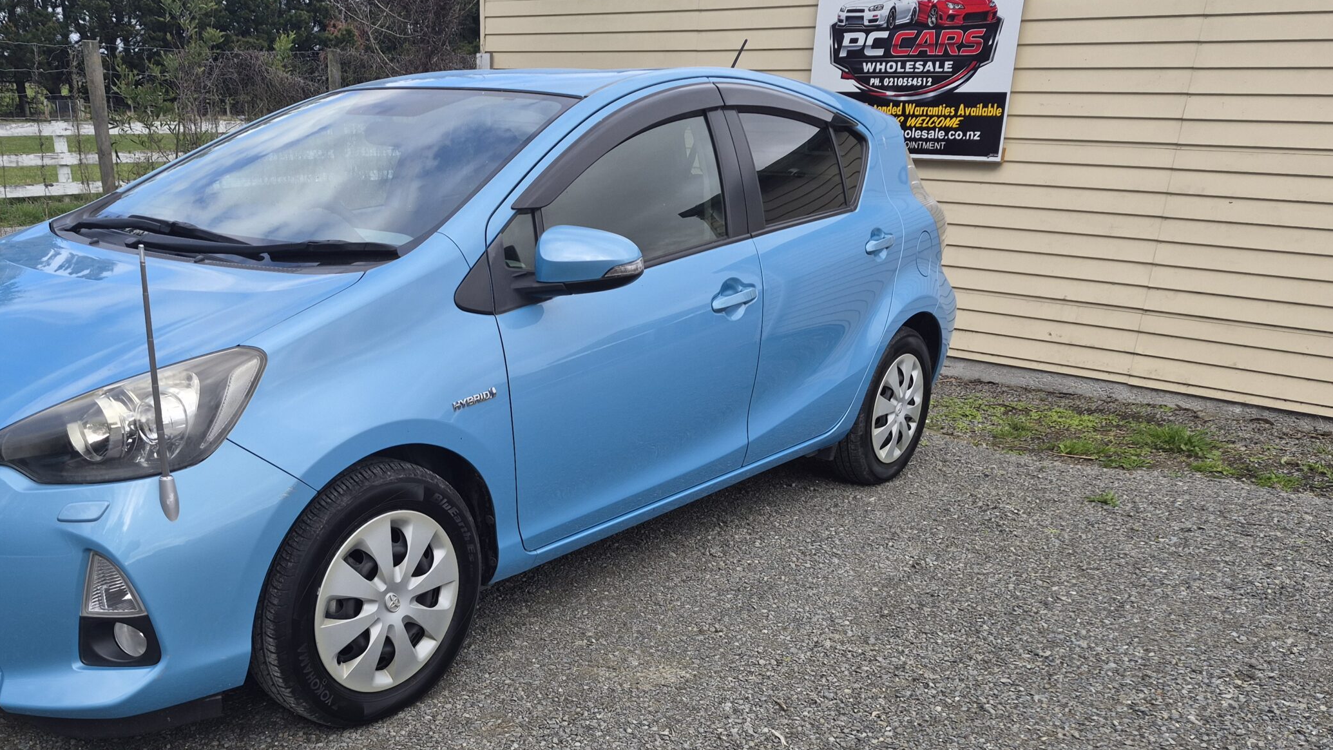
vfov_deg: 37.1
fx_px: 1096
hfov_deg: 62.2
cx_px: 555
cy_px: 541
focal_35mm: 31
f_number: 1.8
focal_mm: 5.4
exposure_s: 1/2036
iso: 80
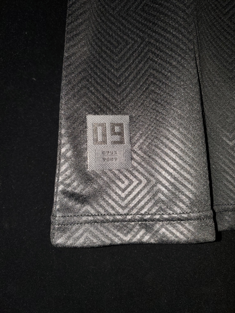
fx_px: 235
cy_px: 156
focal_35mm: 26
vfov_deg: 67.3
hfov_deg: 53.1
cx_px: 118
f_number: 1.5
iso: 50
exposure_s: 1/56
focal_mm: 4.3
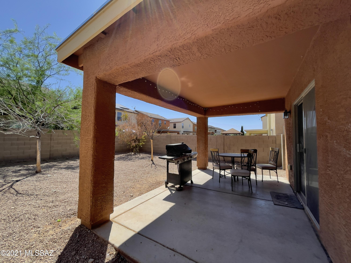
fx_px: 132
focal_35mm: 13
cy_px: 132
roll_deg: -0.5
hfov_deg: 106.2
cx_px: 176
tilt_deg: +2.5
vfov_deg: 89.9
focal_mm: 1.54
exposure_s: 1/564
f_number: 2.4
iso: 25
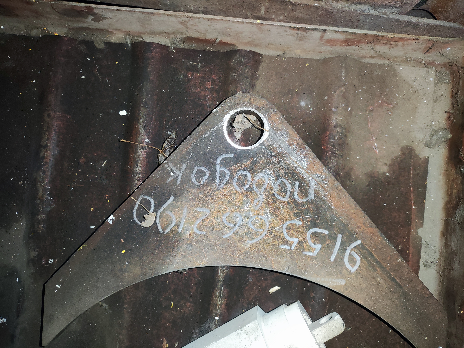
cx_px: 232
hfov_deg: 69.4
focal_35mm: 25
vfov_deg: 54.9
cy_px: 174
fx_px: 335
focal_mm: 4.71
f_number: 1.79
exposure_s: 1/33
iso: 646
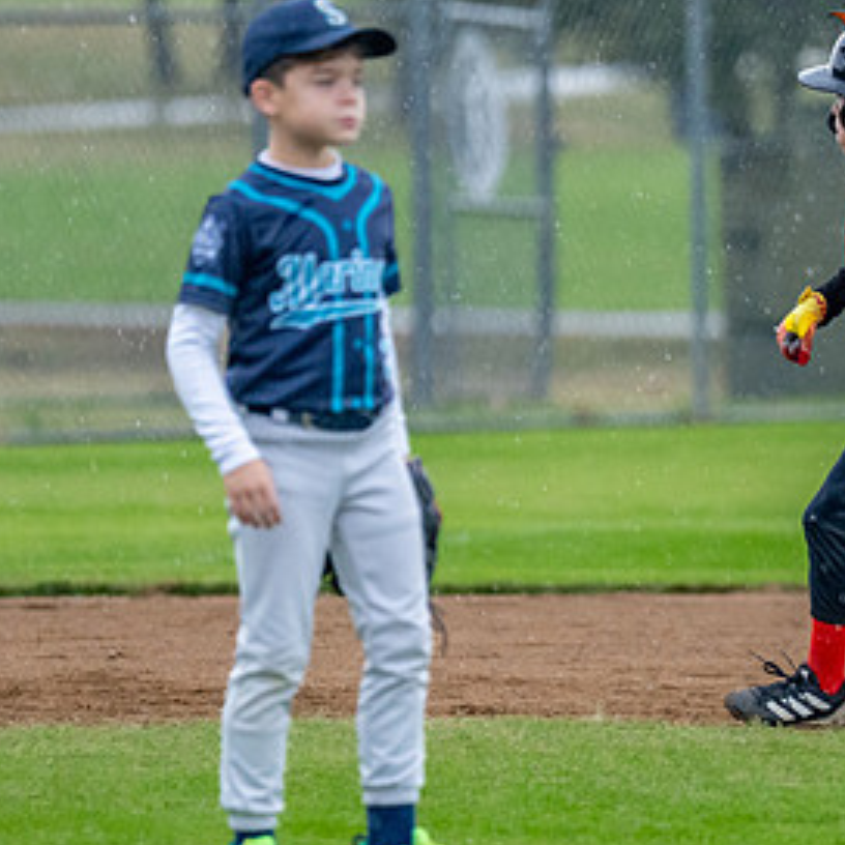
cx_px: 830
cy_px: 419
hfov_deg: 3.1
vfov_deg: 3.1
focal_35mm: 558
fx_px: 15411
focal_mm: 194
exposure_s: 1/1000
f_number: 2.8
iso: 1600
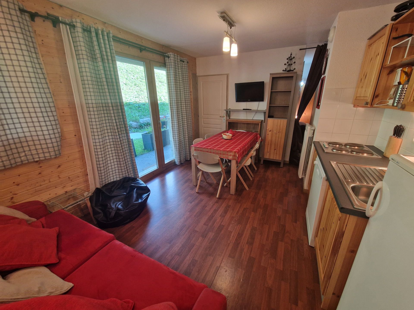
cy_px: 155
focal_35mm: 13
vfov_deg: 89.9
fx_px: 155
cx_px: 207
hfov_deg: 106.2
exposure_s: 1/50
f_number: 2.2
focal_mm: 2.2
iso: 250
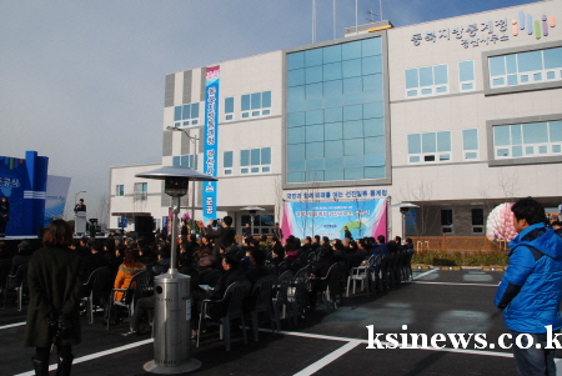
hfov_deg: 61.9
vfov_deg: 43.6
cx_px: 292
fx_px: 469
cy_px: 169
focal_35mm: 30
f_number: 14
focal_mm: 18
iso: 800
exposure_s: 1/800
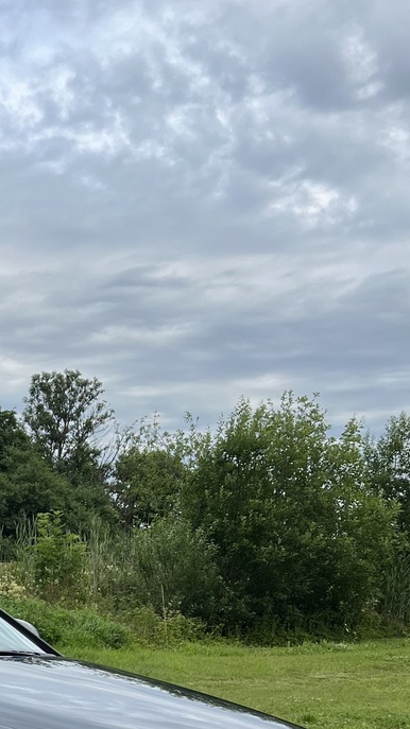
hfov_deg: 17.0
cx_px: -146
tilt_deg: -4.3
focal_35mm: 66
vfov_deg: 30.6
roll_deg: -0.4
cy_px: 641
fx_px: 1277
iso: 50
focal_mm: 5.7
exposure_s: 1/2165
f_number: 1.5
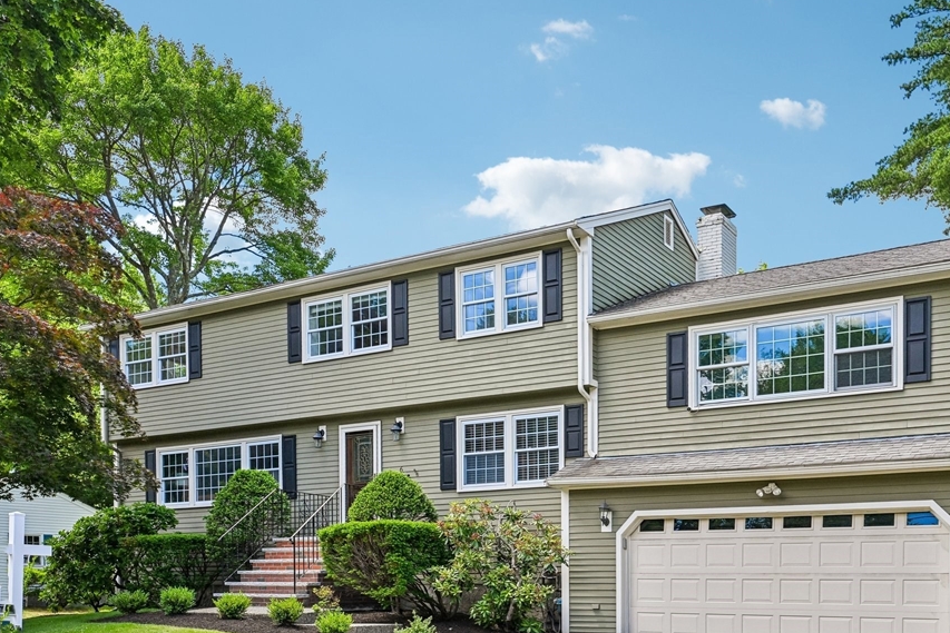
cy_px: 365
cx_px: 555
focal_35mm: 36
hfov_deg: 52.9
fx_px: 950
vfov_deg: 36.8
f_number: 8
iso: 400
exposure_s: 1/400
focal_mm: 30
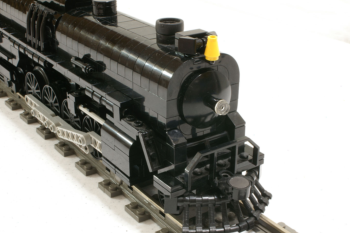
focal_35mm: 59
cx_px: 192
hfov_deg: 34.2
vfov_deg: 23.1
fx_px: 569
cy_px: 123
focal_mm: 35
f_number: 36
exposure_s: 15
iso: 100
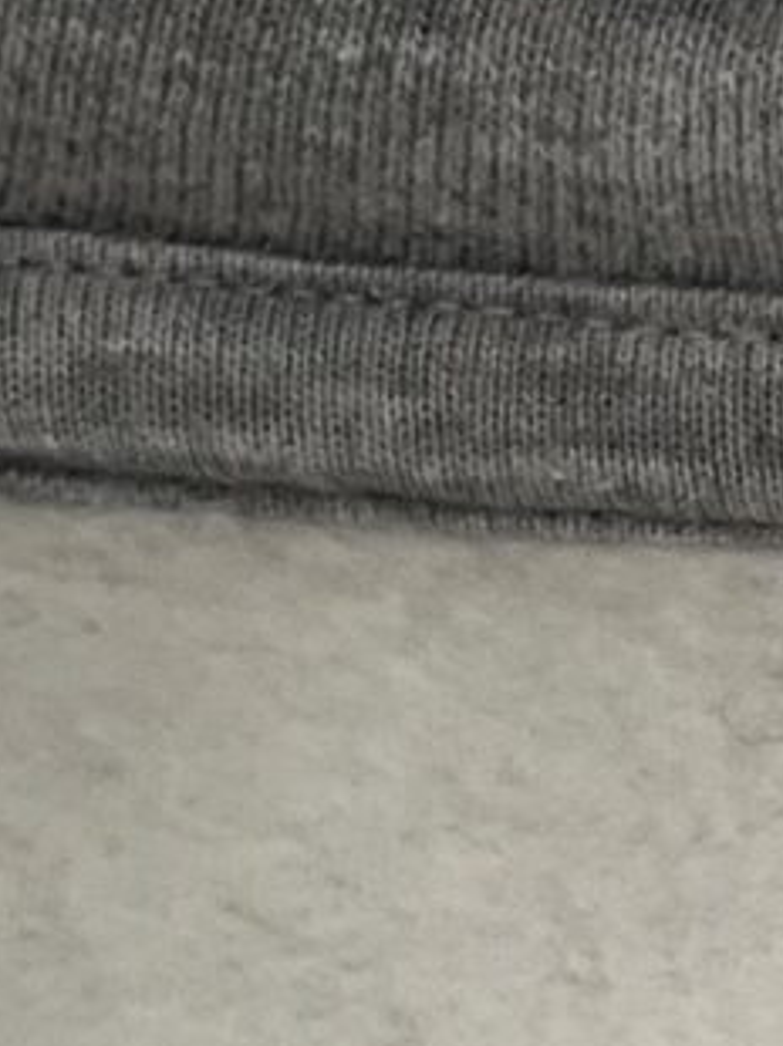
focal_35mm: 172
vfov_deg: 11.0
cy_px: 1582
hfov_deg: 7.7
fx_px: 5195
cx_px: 2187
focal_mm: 5.1
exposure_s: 1/60
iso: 250
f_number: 1.6
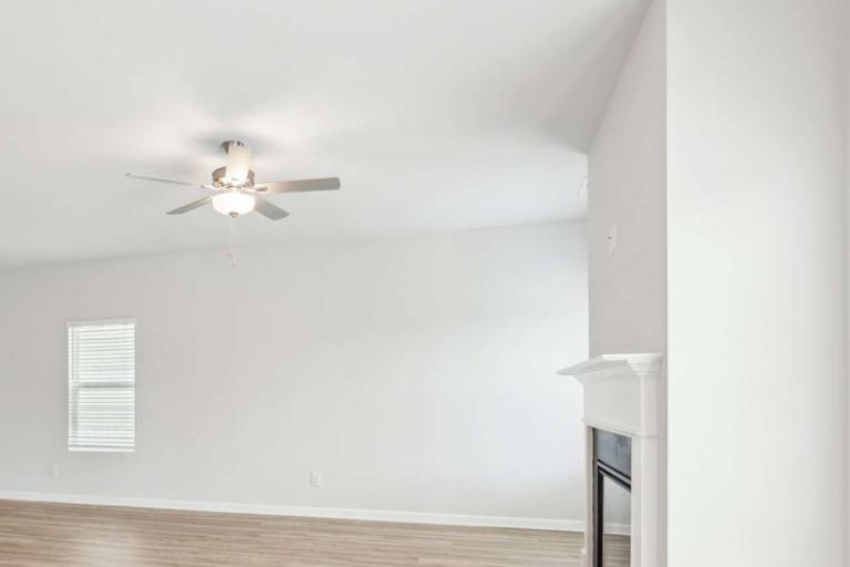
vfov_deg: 49.9
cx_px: 276
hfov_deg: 69.3
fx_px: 590
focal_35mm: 25
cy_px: 402
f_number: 8
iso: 400
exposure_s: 1/15
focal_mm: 16
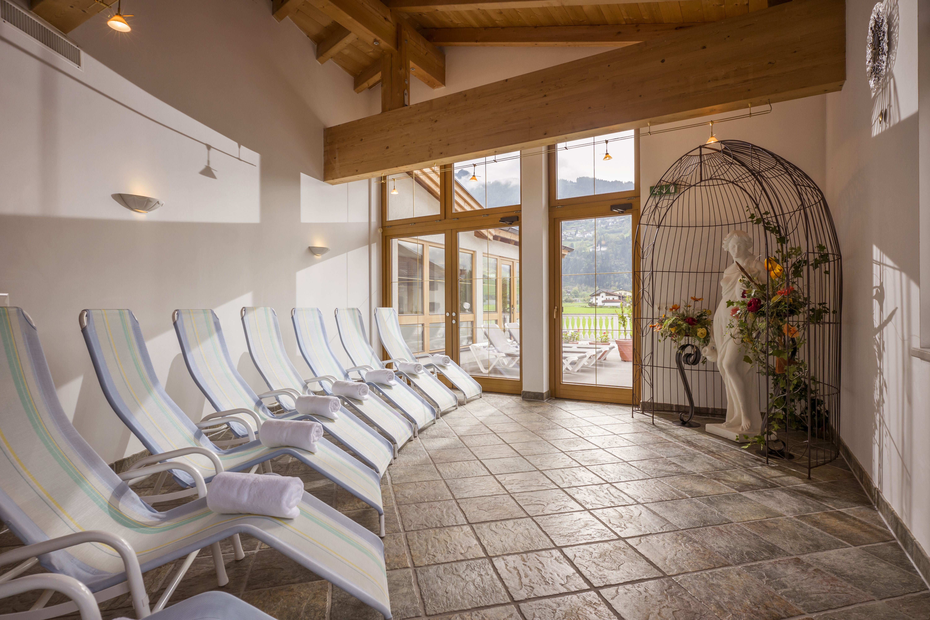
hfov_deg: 90.0
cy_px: 310
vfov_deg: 67.4
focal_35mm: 18
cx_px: 465
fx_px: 465
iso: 200
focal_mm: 18
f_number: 6.8
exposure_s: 1/160
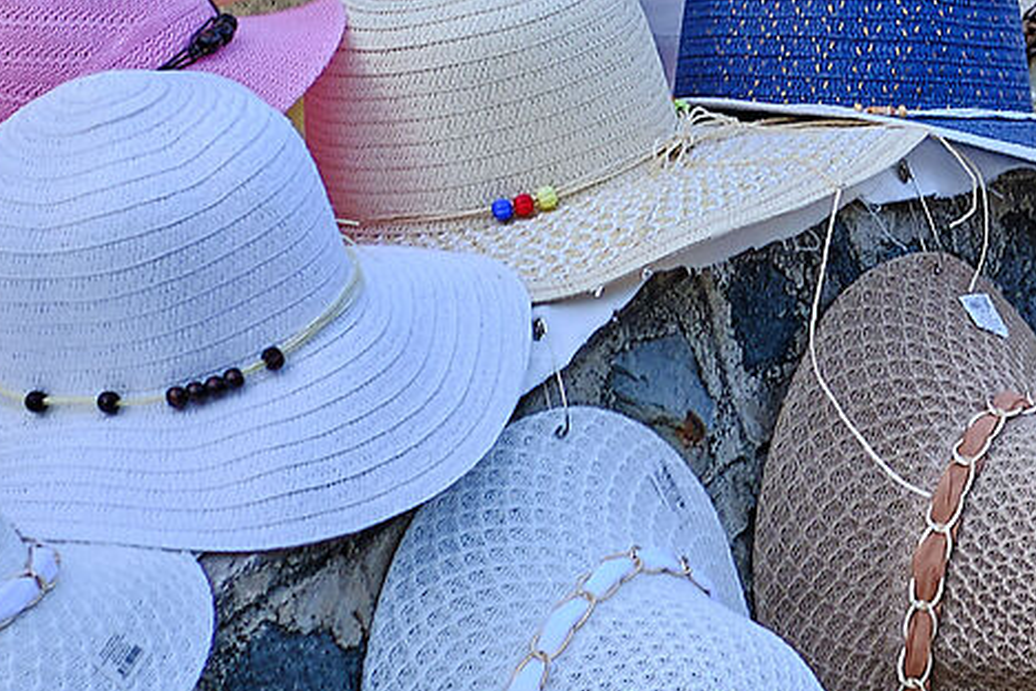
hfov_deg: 7.6
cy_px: 210
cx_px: 905
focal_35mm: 272
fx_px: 7827
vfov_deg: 5.1
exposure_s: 1/250
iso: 160
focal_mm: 35
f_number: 2.8
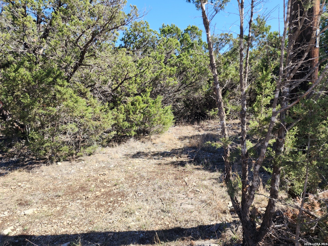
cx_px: 164
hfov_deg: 73.9
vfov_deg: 58.9
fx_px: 218
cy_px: 123
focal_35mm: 23
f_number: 1.8
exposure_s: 1/335
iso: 12
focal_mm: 6.4
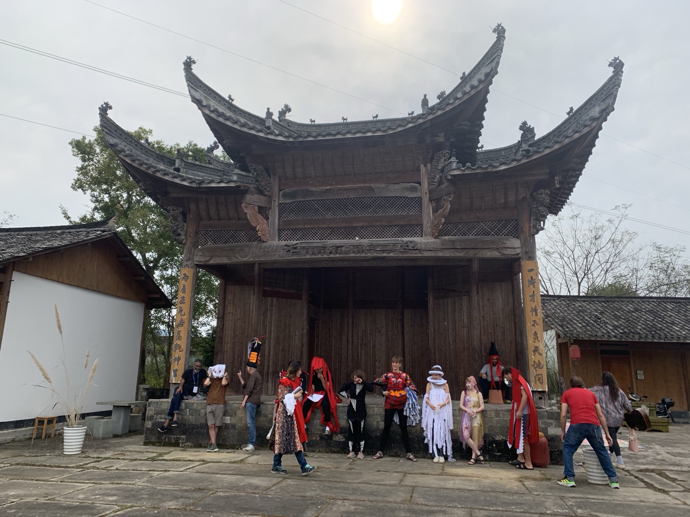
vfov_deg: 53.1
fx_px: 518
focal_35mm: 26
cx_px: 345
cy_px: 258
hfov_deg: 67.3
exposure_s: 1/1447
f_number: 1.8
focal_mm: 4.25
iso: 25
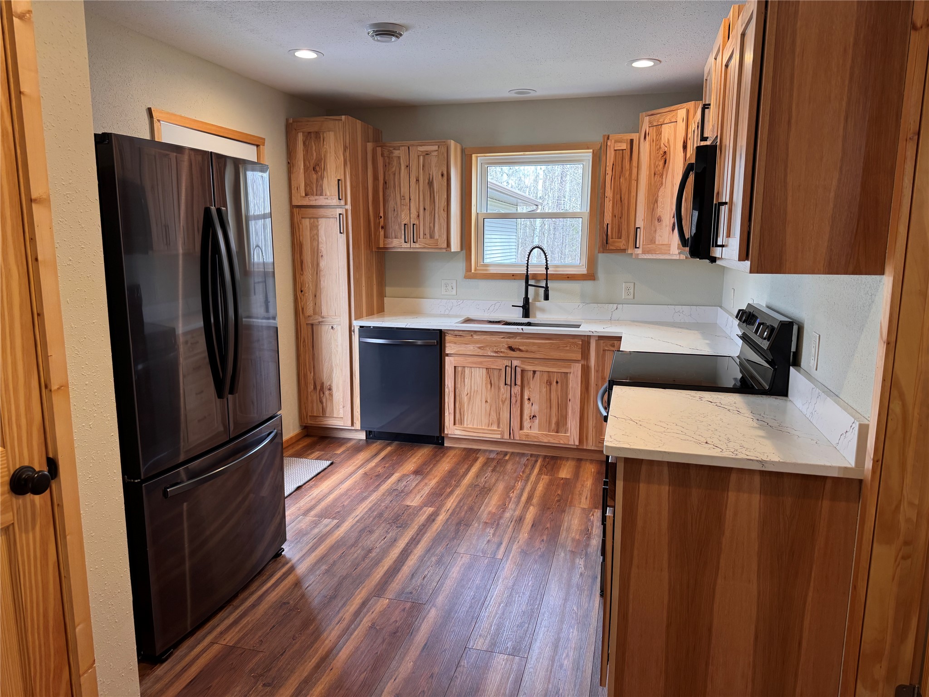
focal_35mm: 24
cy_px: 348
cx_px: 464
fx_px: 644
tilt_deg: -9.9
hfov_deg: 71.6
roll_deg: -0.9
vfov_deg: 56.8
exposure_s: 1/120
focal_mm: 6.76
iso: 125
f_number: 1.78
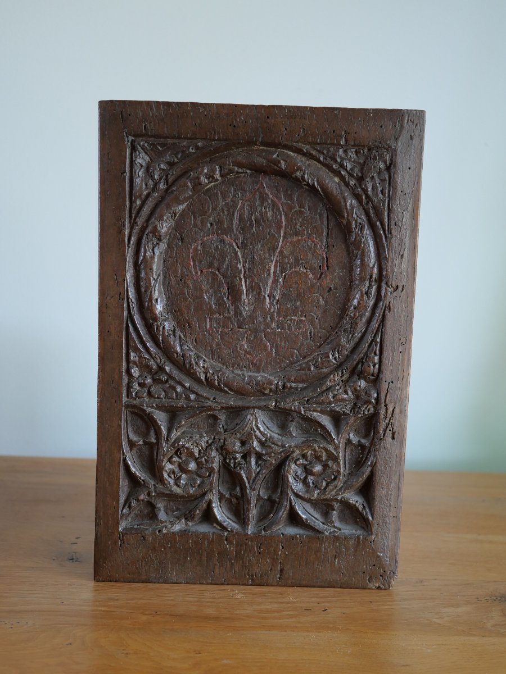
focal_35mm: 60
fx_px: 1169
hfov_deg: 24.4
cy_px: 337
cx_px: 253
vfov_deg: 32.2
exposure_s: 1/60
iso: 640
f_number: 2.8
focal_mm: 30
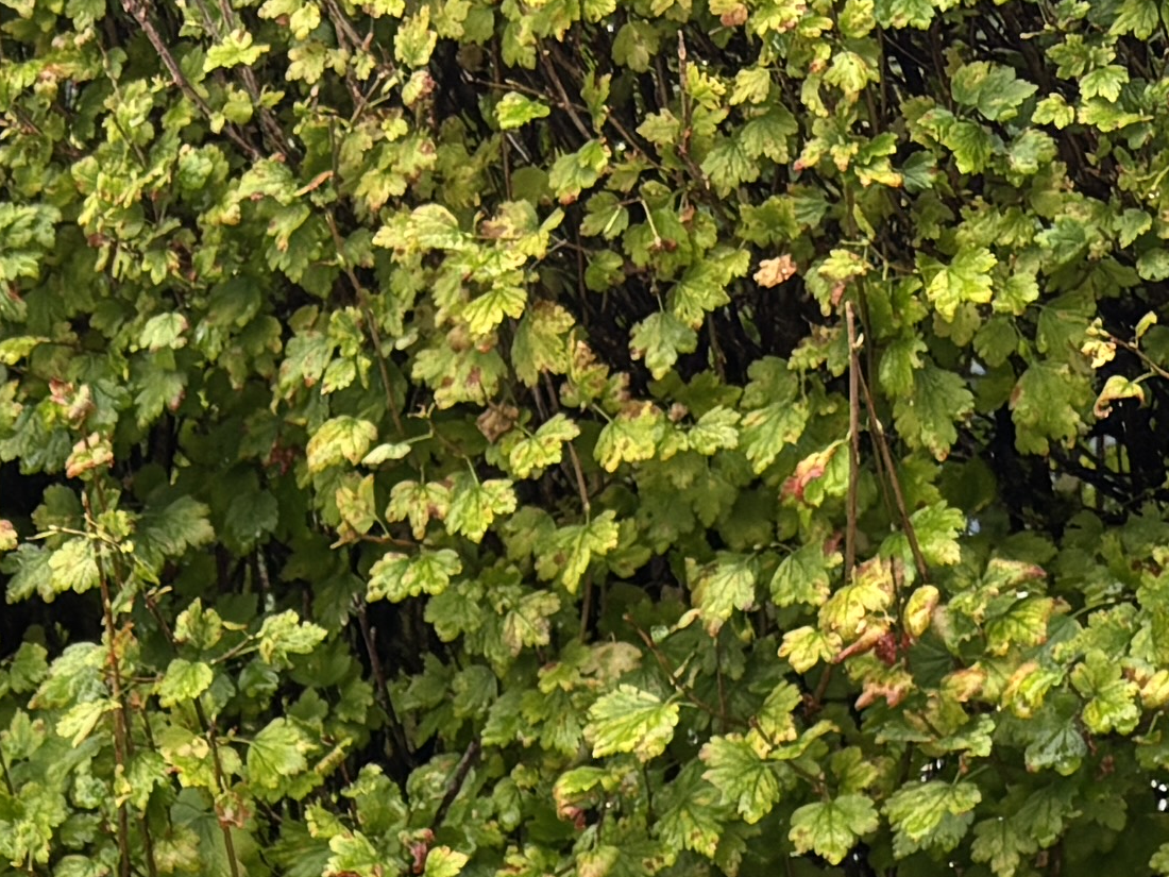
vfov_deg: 10.3
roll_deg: +3.4
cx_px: -659
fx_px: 4559
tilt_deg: -9.3
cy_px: 1665
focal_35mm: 135
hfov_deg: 13.6
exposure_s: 1/121
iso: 80
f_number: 1.6
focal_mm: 5.96
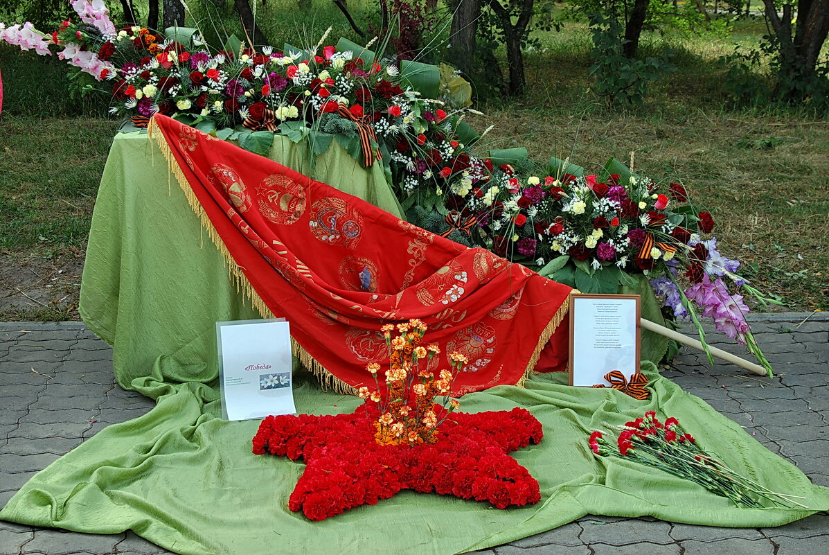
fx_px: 1107
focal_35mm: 48
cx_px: 414
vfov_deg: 28.1
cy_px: 278
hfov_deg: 41.1
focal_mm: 32
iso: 100
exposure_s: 1/60
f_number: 8
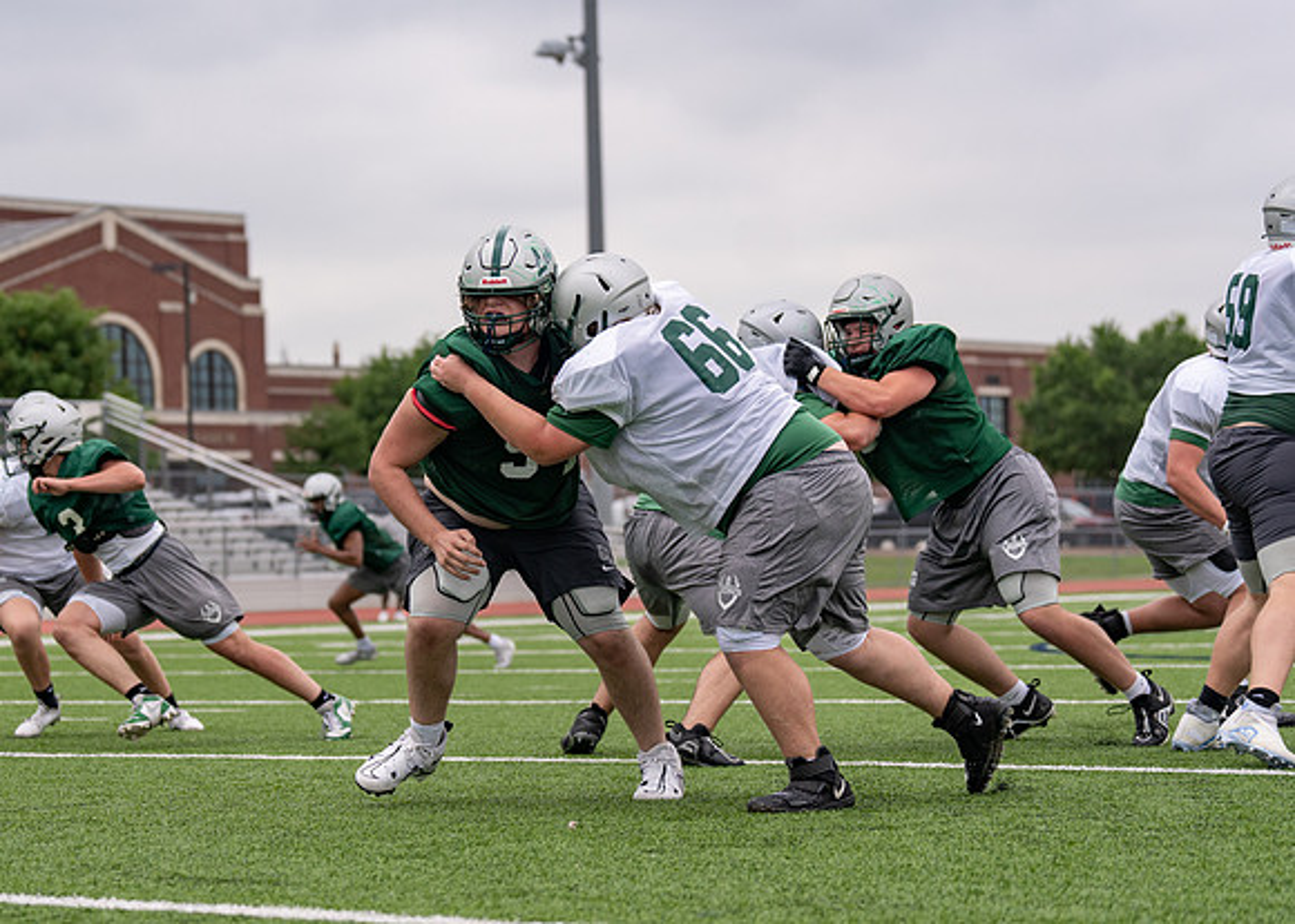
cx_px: 449
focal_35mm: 101
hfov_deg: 19.7
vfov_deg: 14.1
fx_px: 3725
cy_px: 457
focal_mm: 75
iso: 160
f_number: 2.8
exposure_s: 1/2500
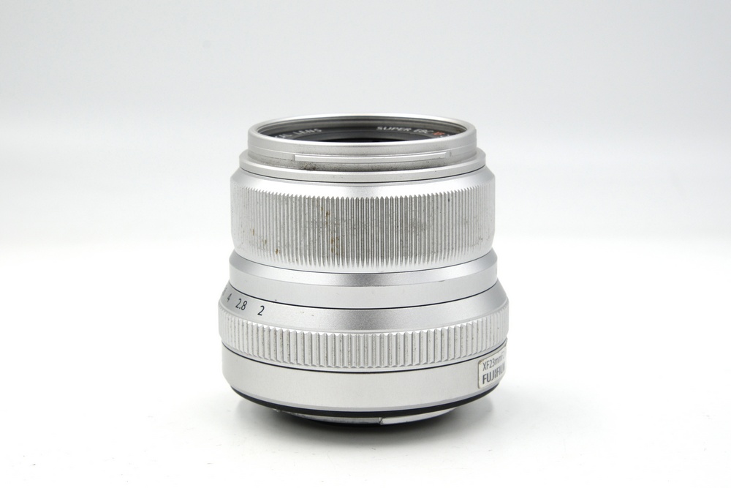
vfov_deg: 16.5
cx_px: 366
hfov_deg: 24.5
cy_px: 244
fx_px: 1685
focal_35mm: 83
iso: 800
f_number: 14
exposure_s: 1/125
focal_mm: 55
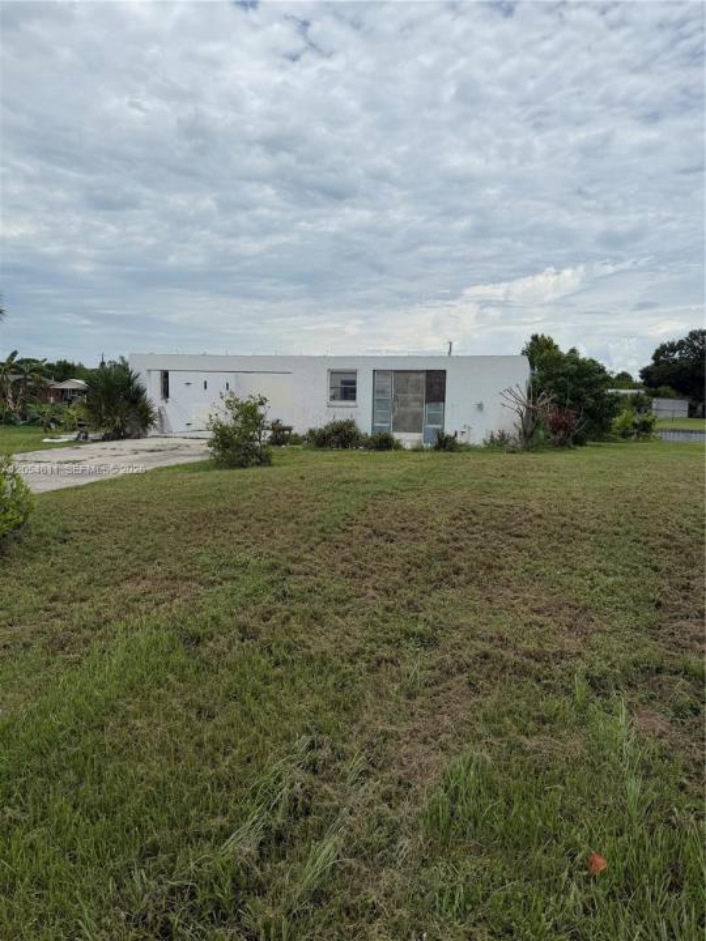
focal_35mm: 24
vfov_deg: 71.6
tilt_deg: -5.2
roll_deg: -1.5
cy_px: 470
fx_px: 653
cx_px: 353
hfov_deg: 56.8
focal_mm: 6.76
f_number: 1.78
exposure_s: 1/10309
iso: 80
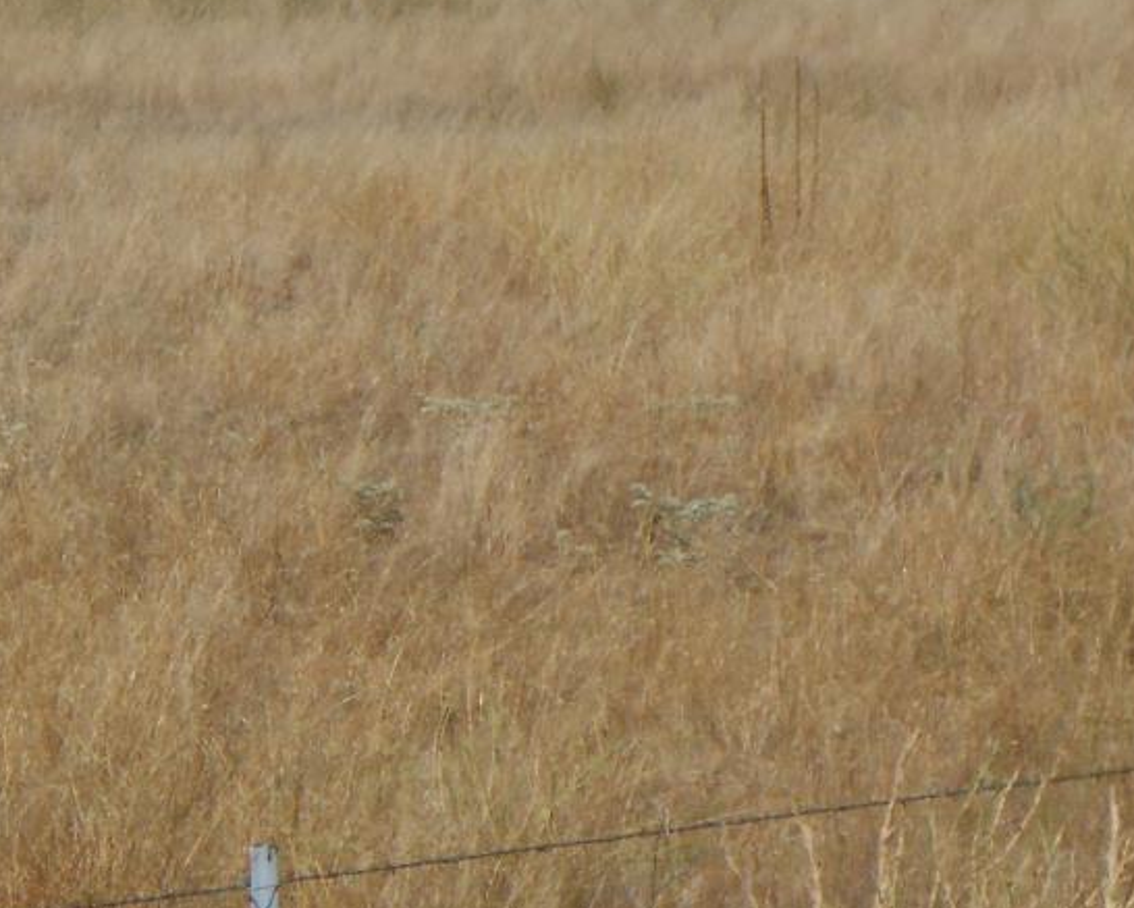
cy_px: 228
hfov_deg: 6.1
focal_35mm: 319
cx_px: 156
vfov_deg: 4.9
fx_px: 10708
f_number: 5.5
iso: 80
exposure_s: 1/1000
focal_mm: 21.2
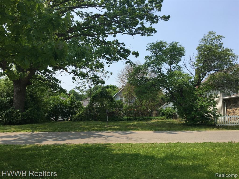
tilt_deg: +8.3
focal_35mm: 29
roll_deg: +0.0
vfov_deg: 48.2
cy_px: 90
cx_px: 120
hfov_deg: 61.7
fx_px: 200
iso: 25
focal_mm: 4.15
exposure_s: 1/1508
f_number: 2.2
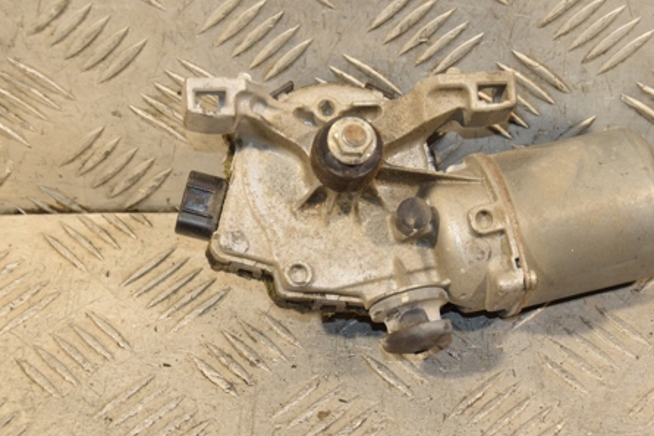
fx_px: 2034
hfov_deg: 18.2
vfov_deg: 12.2
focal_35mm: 112
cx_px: 418
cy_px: 206
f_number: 5
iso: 800
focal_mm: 52
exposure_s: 1/160
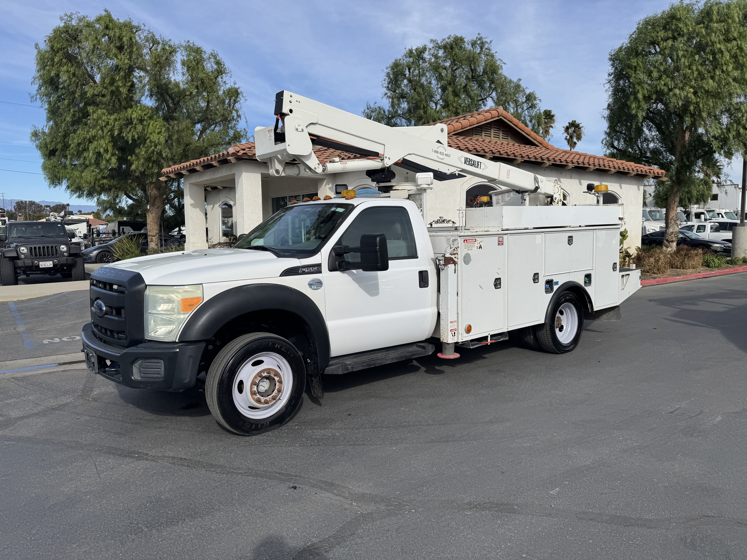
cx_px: 374
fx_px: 518
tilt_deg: -5.0
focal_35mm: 24
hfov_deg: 71.6
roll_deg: +0.5
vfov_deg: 56.8
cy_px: 280
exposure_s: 1/7092
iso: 80
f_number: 1.78
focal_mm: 6.76
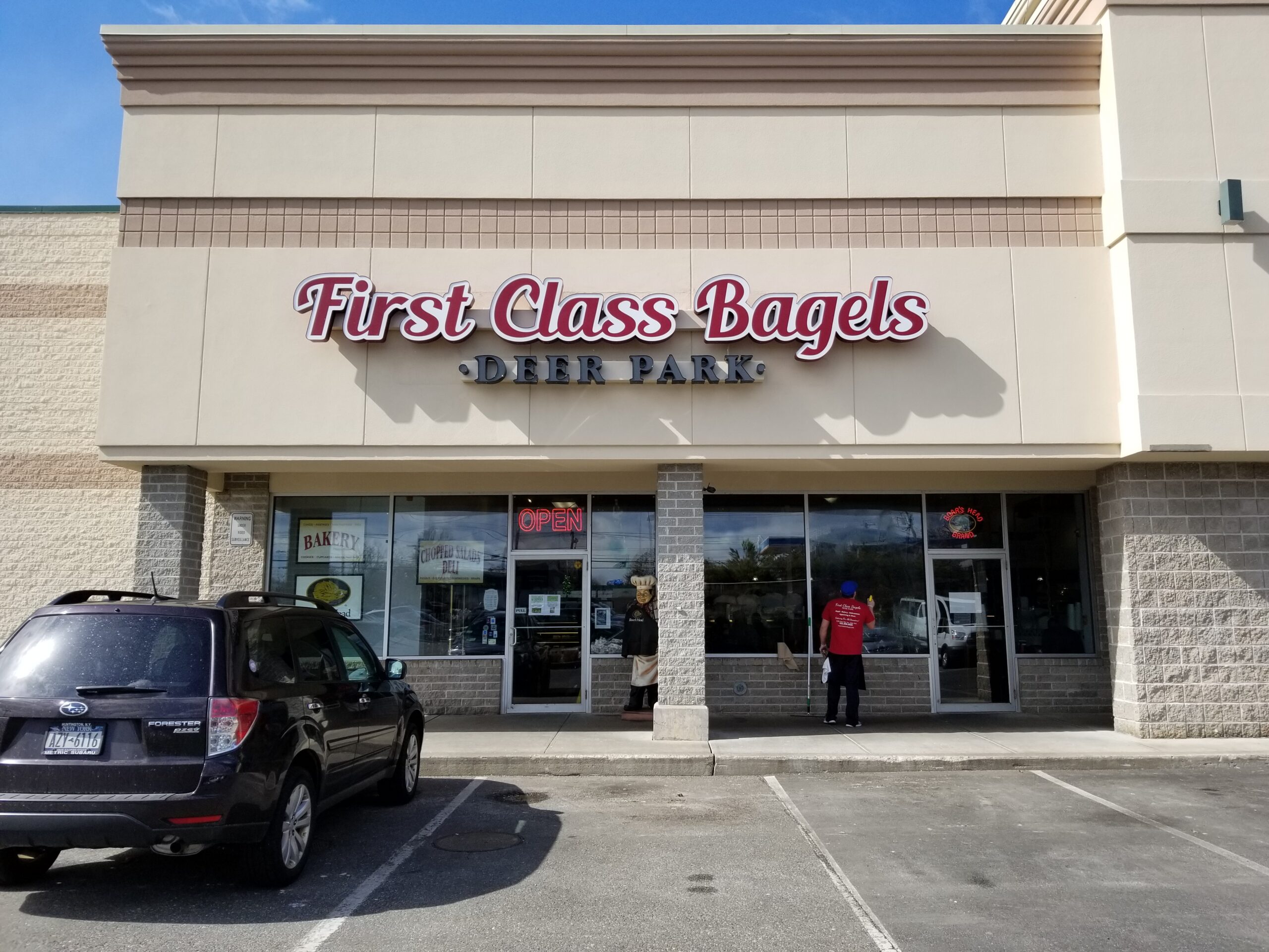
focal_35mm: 26
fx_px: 953
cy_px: 476
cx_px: 634
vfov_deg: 53.1
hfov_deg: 67.3
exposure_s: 1/2184
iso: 50
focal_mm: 4.3
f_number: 1.7
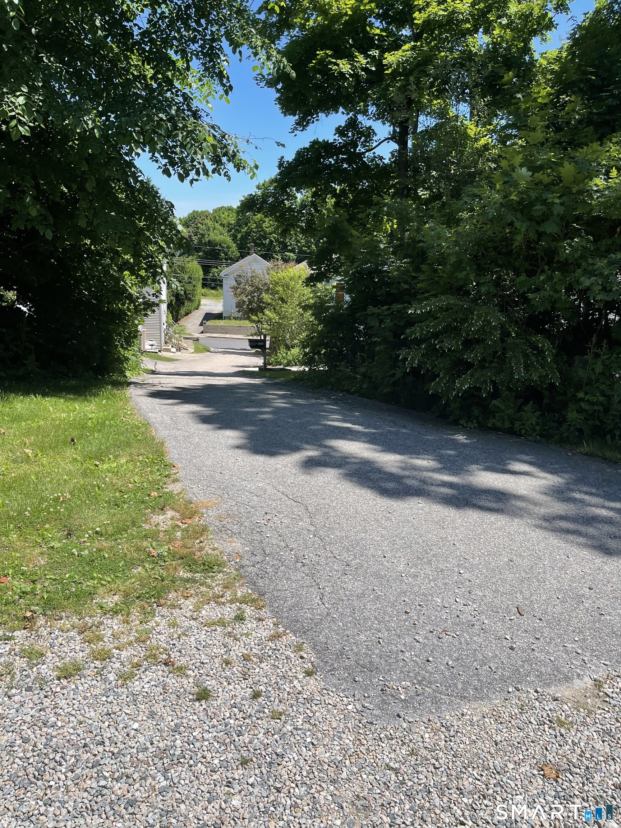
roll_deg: -2.3
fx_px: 622
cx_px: 310
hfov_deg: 53.1
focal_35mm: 26
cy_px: 414
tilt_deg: -12.0
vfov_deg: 67.3
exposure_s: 1/2857
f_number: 1.6
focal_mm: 5.1
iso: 32
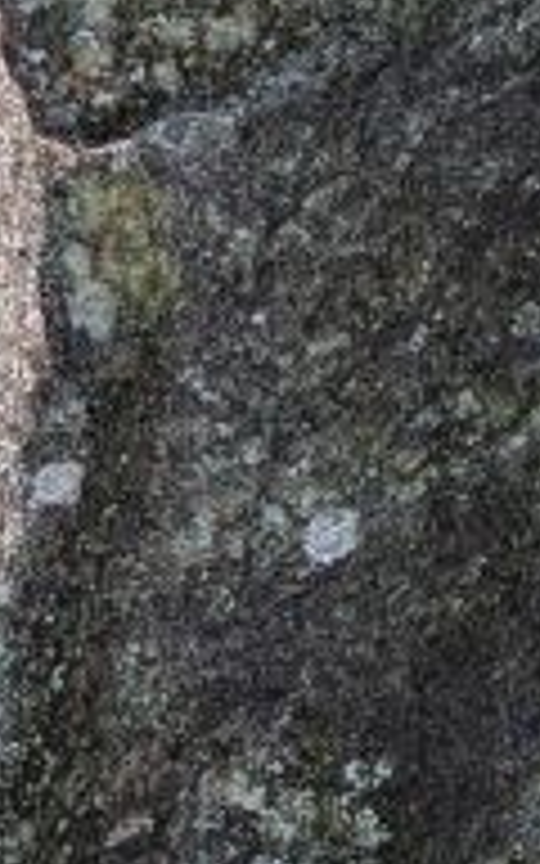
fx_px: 2920
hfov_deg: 10.0
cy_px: 486
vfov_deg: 16.8
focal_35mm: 124
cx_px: -428
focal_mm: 5.43
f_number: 1.89
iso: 45
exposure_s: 1/428
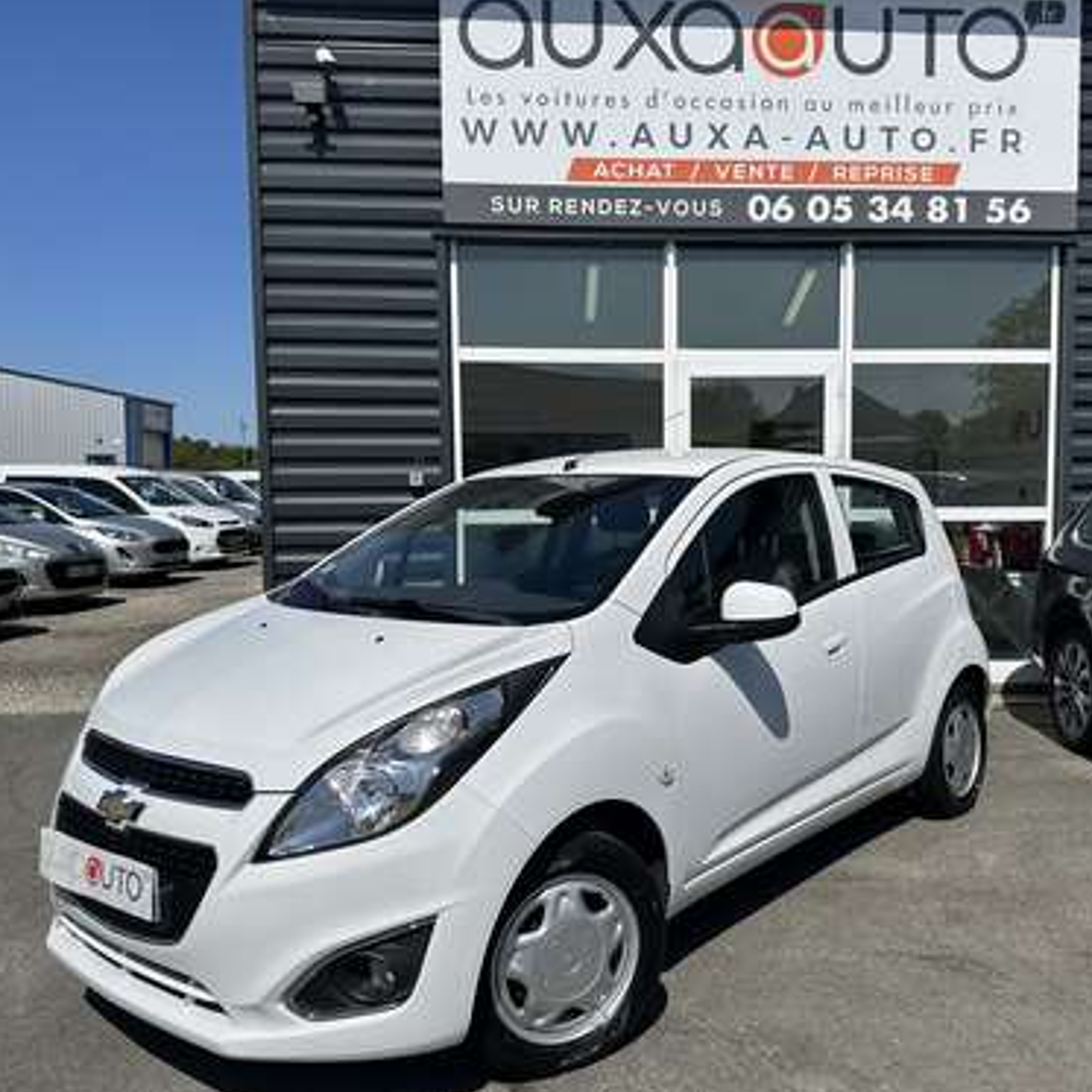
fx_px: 1035
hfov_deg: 55.3
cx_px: 638
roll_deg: -0.2
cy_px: 549
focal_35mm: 29
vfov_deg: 55.6
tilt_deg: -4.8
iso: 80
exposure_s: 1/10753
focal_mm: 6.86
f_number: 1.78
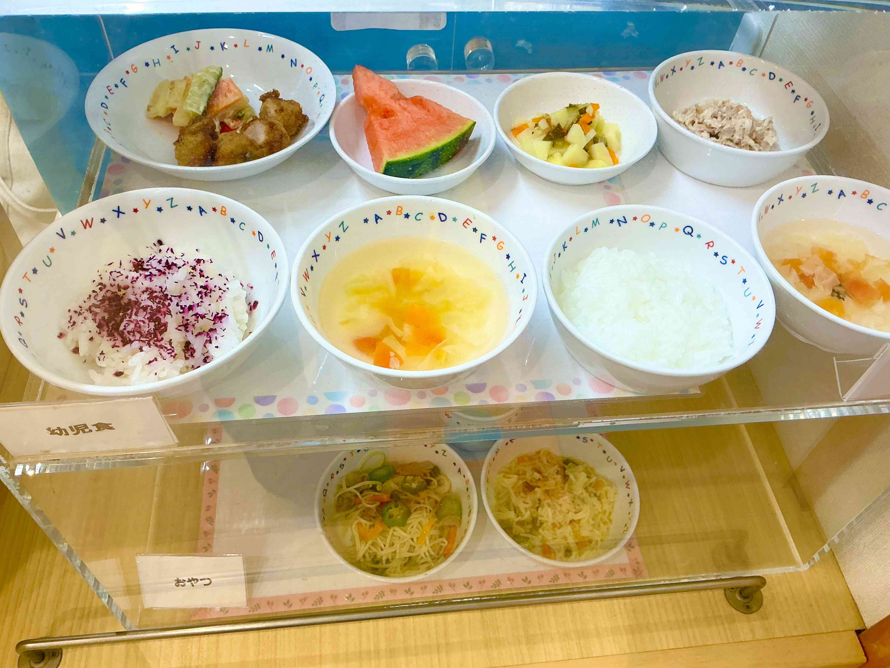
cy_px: 334
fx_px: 746
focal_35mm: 29
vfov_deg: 48.2
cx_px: 445
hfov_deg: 61.7
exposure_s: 1/60
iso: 40
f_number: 1.8
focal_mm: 3
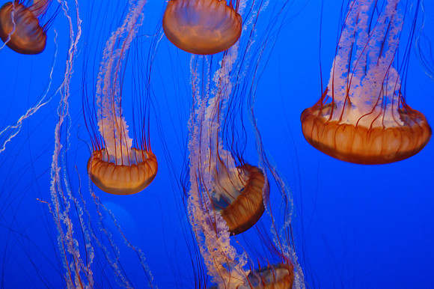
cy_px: 144
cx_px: 217
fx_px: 813
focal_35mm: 68
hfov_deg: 29.9
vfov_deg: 20.1
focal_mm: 45
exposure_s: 1/8
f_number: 5.3
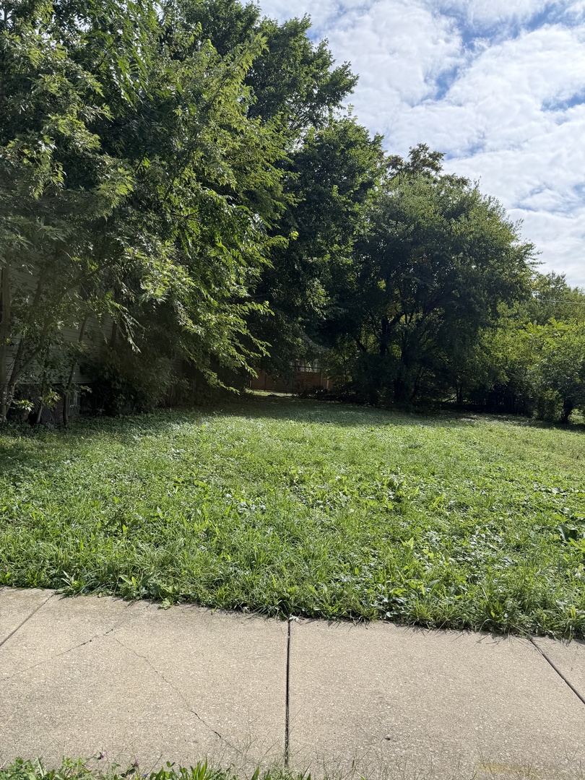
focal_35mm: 24
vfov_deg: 71.6
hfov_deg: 56.8
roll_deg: -4.2
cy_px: 390
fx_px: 541
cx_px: 292
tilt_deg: -1.9
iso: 80
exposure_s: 1/3021
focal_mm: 6.76
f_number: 1.78
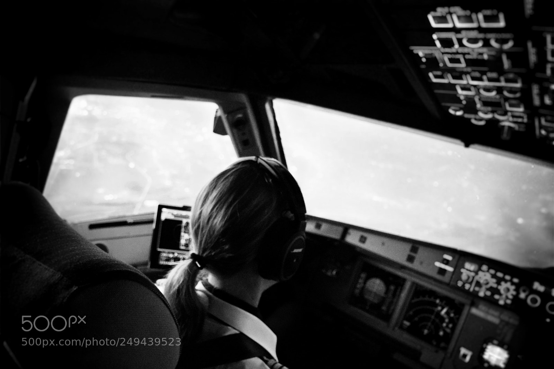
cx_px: 277
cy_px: 184
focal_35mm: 27
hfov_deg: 67.4
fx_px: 415
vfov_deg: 47.9
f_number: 3.5
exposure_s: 1/5
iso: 5000
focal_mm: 18
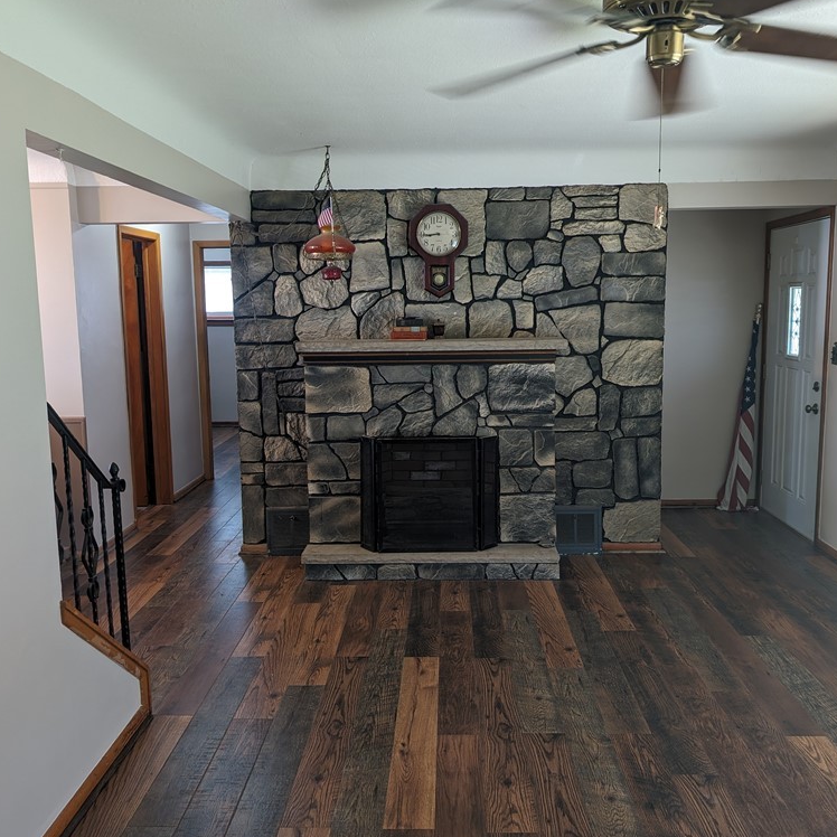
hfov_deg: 55.6
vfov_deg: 55.6
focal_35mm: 29
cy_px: 416
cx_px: 438
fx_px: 793
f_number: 1.68
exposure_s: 1/23.5
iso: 83
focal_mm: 6.9
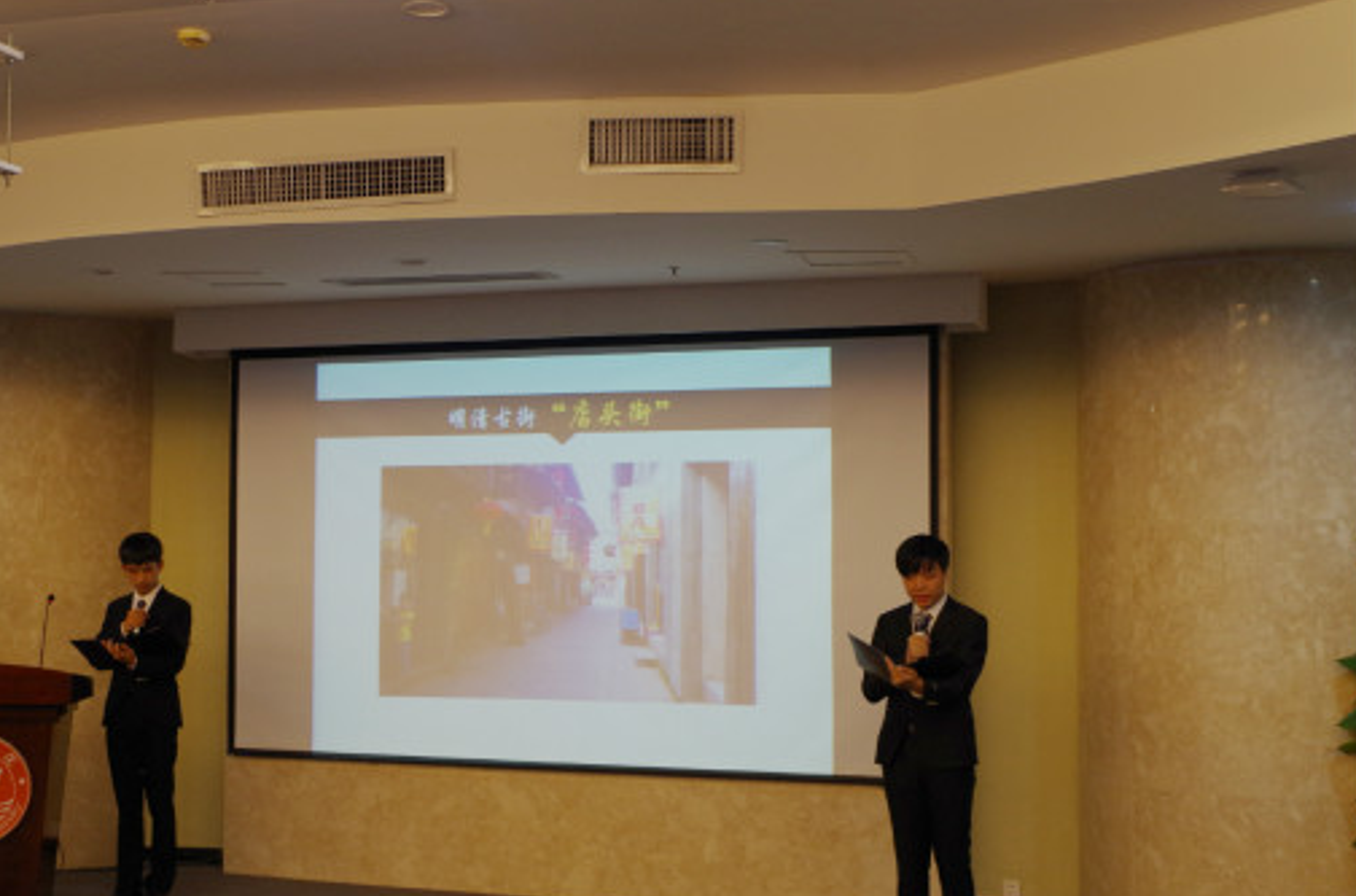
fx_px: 1878
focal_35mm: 50
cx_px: 562
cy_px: 472
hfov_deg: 39.6
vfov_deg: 26.8
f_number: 6.3
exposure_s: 1/30
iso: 500
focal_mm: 28.13
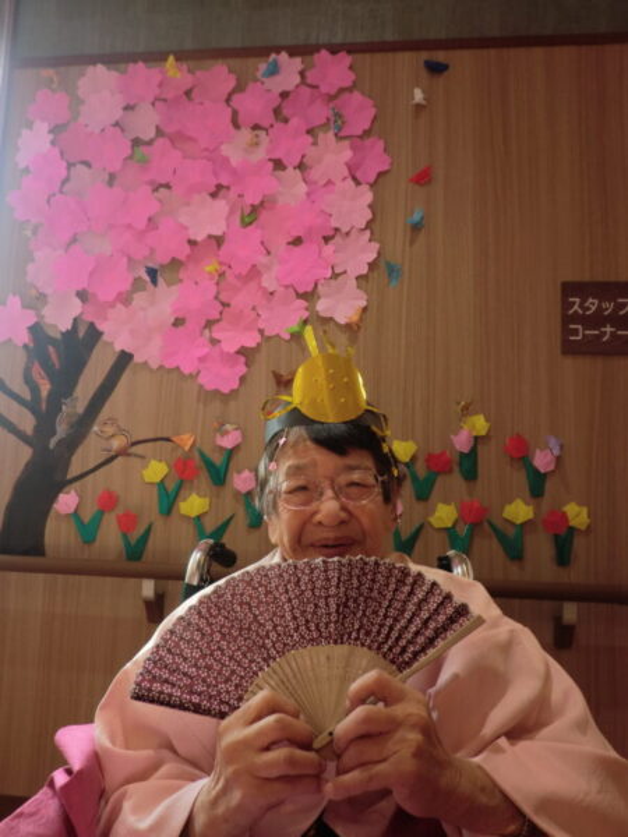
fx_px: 629
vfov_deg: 67.3
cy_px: 418
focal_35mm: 26
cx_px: 314
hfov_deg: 53.1
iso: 80
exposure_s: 1/60
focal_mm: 4.7
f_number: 2.8
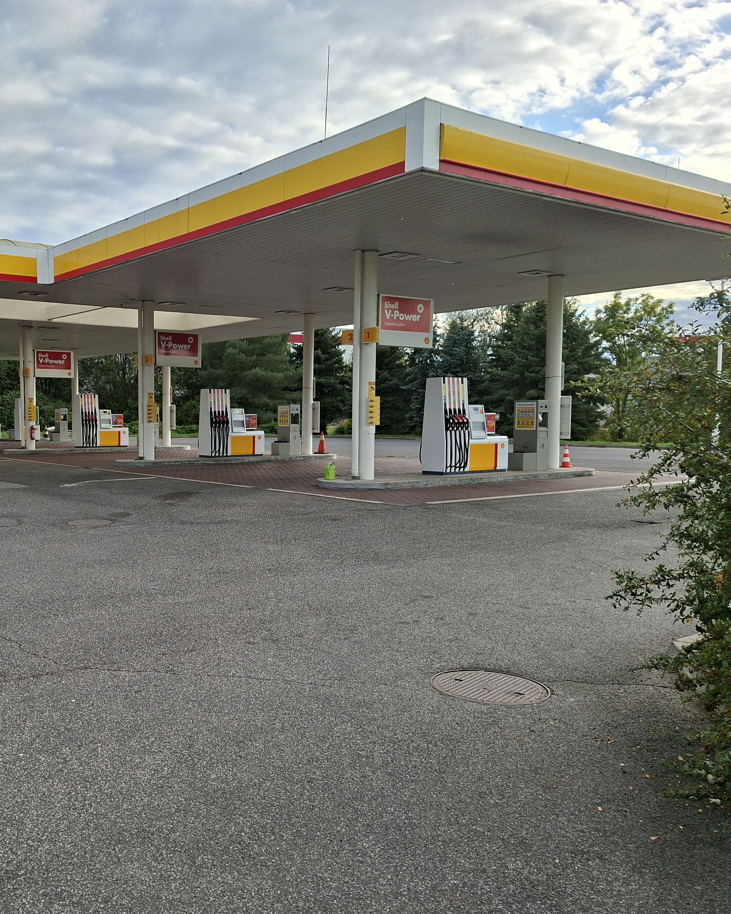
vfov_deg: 58.8
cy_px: 457
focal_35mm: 30
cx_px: 169
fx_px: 811
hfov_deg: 46.5
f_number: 1.8
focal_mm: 5.54
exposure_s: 1/838
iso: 50
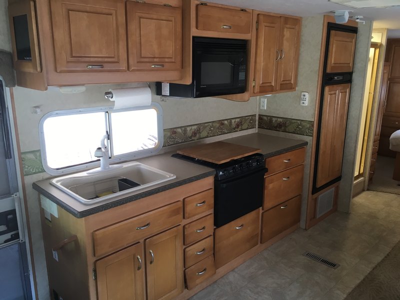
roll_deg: -1.4
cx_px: 200
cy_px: 150
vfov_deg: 48.2
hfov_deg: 61.7
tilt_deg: -12.9
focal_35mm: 29
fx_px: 335
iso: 25
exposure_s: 1/30
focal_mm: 4.15
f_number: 2.2
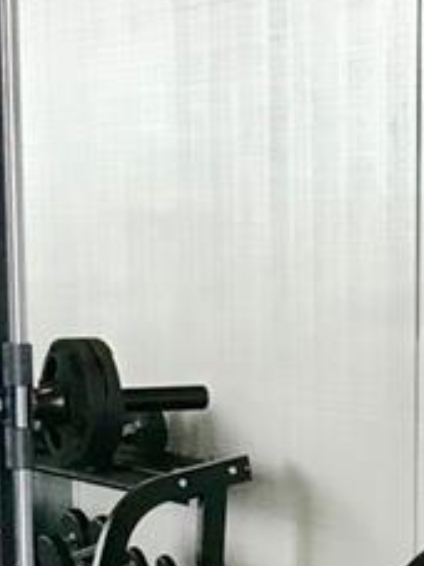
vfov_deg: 13.0
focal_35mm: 148
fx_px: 2419
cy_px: 661
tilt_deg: -8.0
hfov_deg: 10.0
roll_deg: -0.6
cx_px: 302
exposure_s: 1/30
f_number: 1.8
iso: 32
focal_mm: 3.99
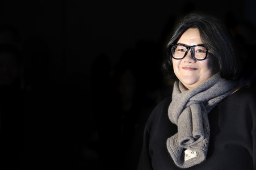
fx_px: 1421
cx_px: 128
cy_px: 85
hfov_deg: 10.3
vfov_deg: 6.9
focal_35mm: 200
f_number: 5.6
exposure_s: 1/200
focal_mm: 200
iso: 200
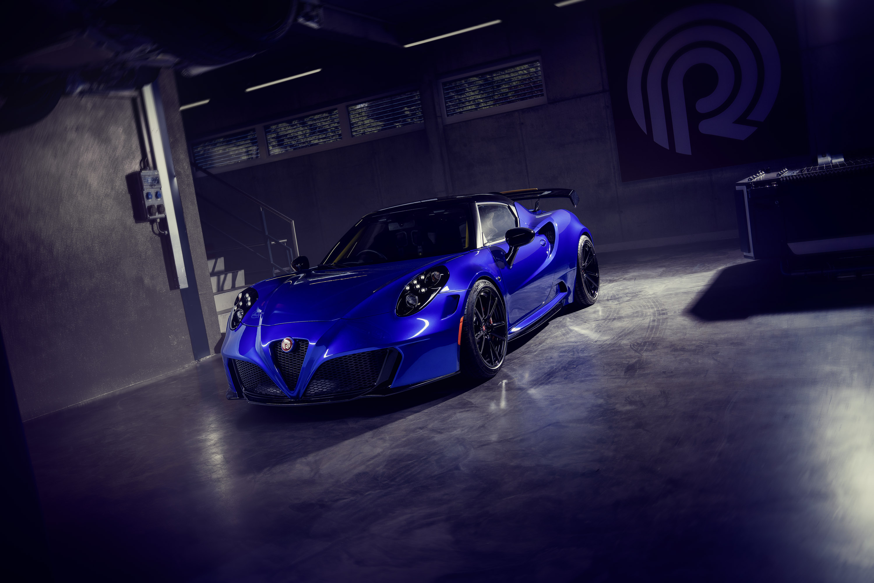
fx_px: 753
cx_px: 437
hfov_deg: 60.3
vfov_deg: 42.3
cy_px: 292
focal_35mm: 31
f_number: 4
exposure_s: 1/800
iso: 100
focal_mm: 31
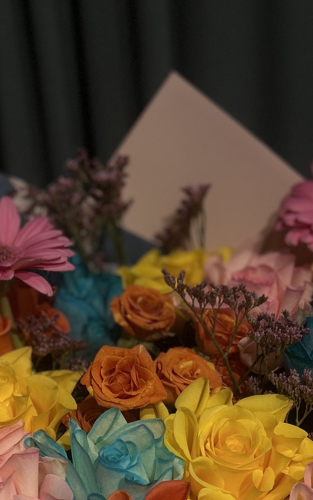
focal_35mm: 73
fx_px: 997
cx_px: 190
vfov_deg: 27.5
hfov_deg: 17.8
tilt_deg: -32.2
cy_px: 423
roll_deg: +2.0
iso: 50
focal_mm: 5.7
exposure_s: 1/658
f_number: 1.5
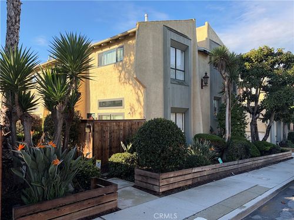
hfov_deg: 67.3
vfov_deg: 53.1
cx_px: 147
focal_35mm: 26
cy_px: 110
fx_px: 221
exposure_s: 1/1155
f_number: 1.6
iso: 64
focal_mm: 5.96
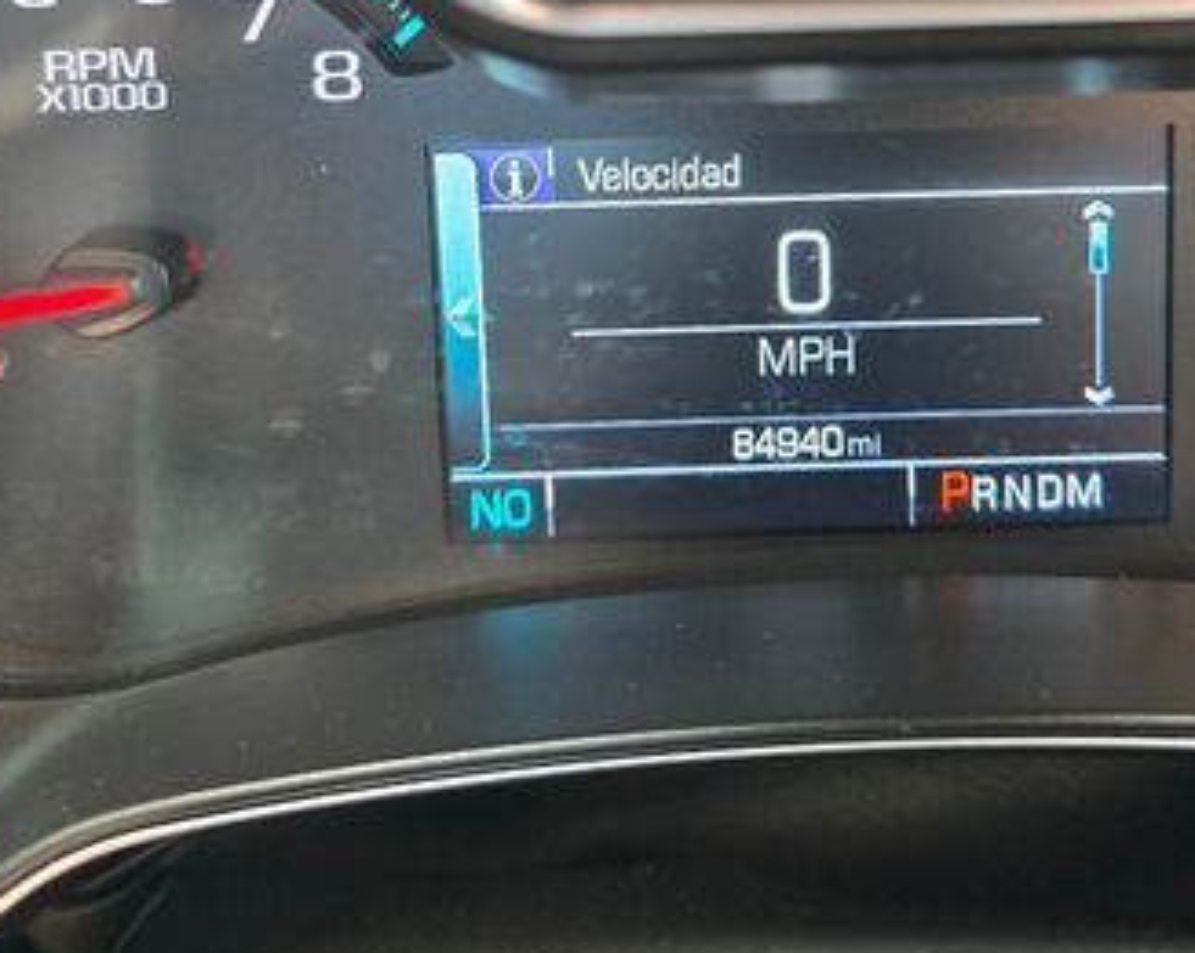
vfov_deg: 32.4
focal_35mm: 44
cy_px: 99
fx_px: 1555
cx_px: 764
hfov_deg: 41.7
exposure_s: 1/120
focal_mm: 6.3
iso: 640
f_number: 1.7
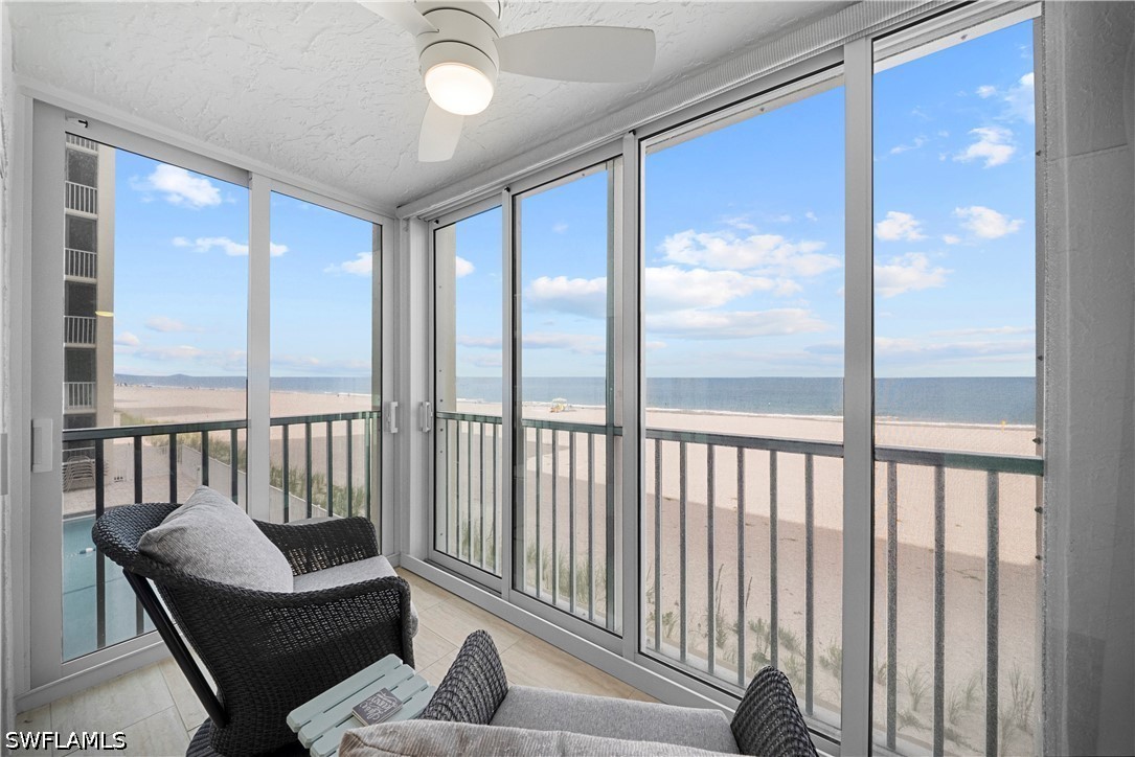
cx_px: 568
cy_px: 378
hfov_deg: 112.6
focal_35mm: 12
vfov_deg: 90.0
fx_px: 378
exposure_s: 1/320
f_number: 11
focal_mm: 12
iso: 2000
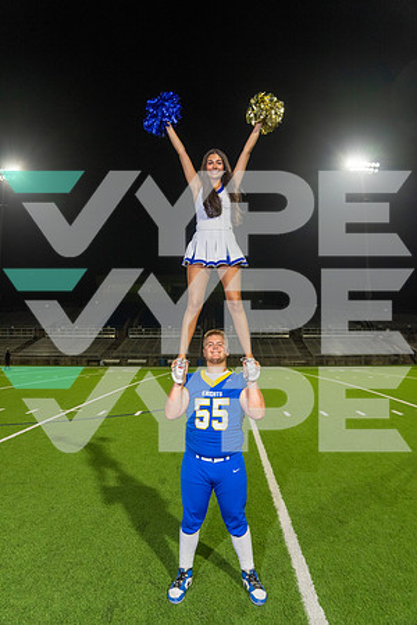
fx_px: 417
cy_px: 312
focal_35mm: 24
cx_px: 208
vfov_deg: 73.7
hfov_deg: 53.1
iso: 1000
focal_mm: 24
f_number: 4
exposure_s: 1/200
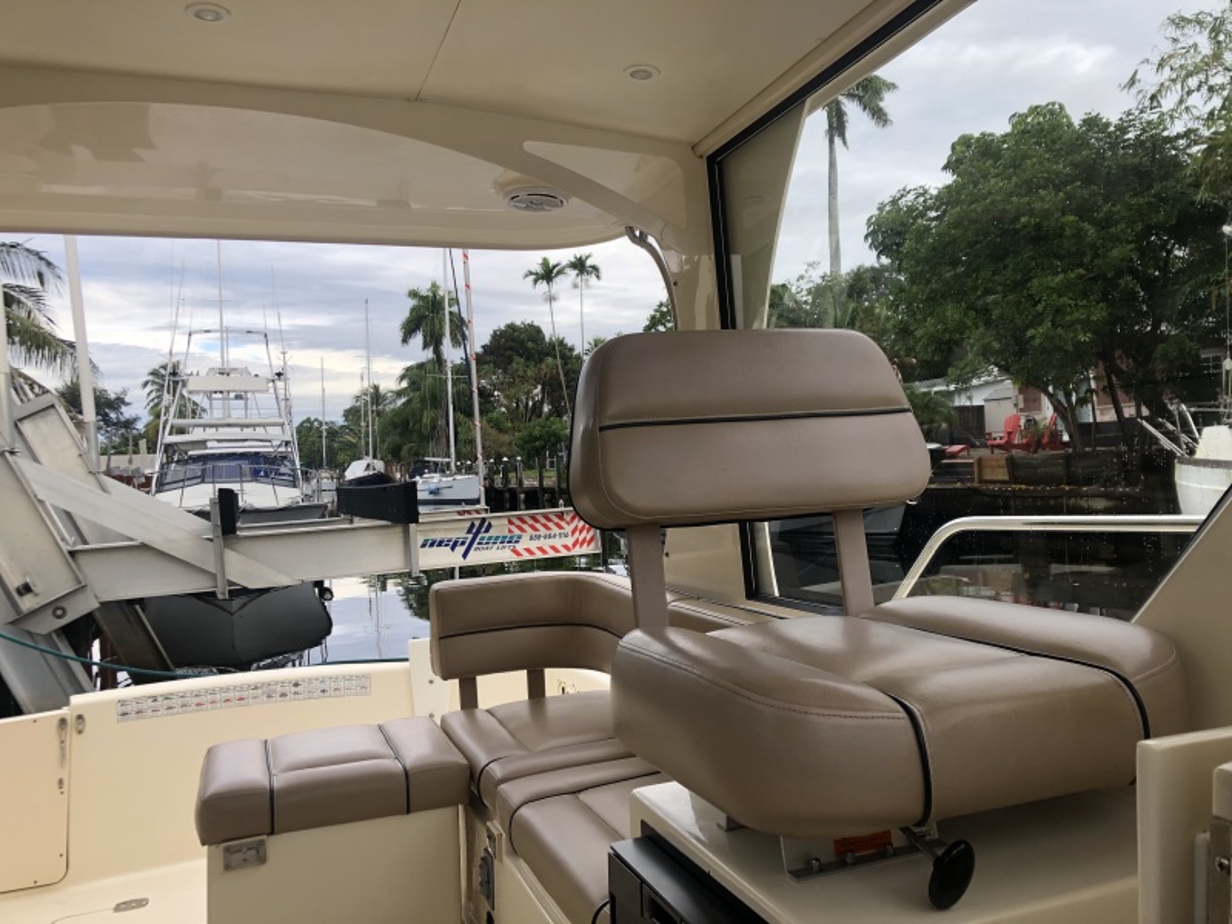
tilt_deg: -2.1
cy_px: 462
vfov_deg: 49.7
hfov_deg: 63.4
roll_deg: +1.5
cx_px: 616
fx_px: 997
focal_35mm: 28
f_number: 1.8
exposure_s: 1/511
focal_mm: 3.99
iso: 20
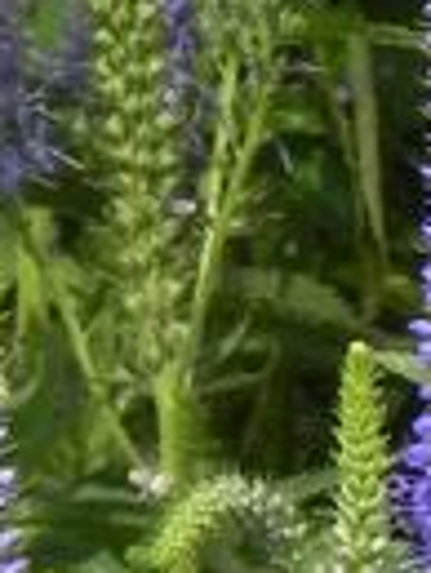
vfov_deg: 2.5
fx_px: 13259
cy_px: -591
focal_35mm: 800
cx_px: -178
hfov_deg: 1.9
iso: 160
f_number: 8
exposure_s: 1/250
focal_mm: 23
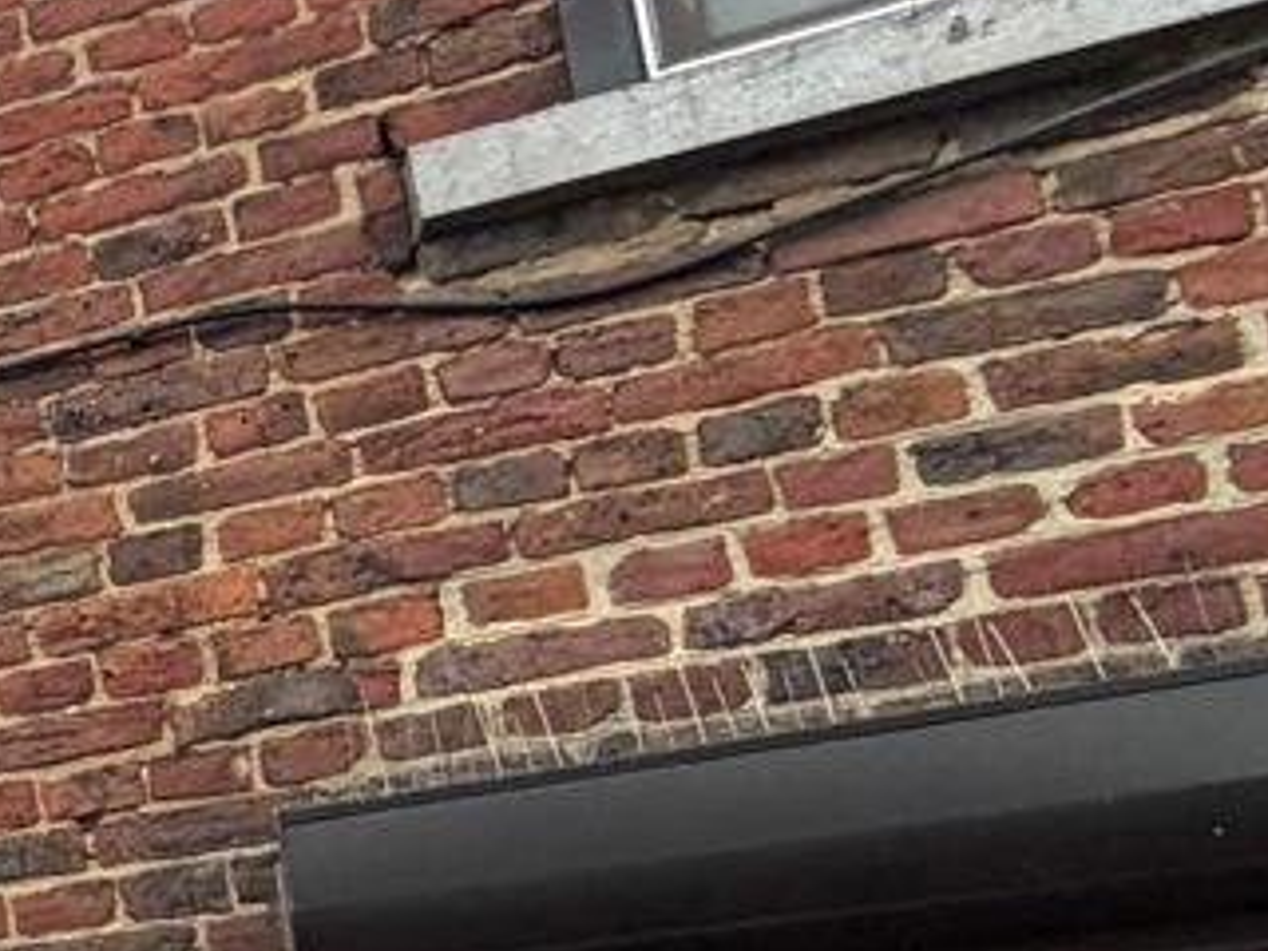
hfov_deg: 16.6
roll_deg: -0.3
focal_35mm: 70
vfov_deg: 19.8
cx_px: -1545
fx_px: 2564
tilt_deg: +10.2
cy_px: 1121
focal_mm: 2.22
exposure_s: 1/121
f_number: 2.2
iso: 100
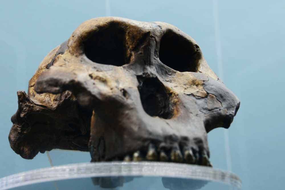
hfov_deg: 24.8
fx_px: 649
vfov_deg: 16.7
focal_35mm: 82
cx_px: 142
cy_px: 95
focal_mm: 82
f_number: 5
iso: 250
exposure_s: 1/25
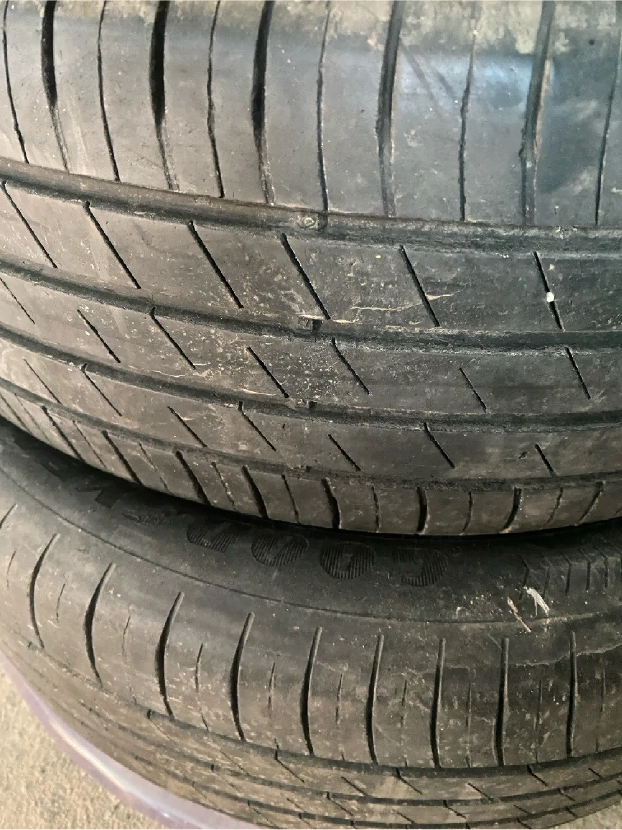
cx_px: 311
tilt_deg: -42.8
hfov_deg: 53.0
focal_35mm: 26
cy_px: 415
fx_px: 623
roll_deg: -0.9
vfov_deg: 67.3
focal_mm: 4.25
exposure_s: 1/30
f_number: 1.8
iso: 1000
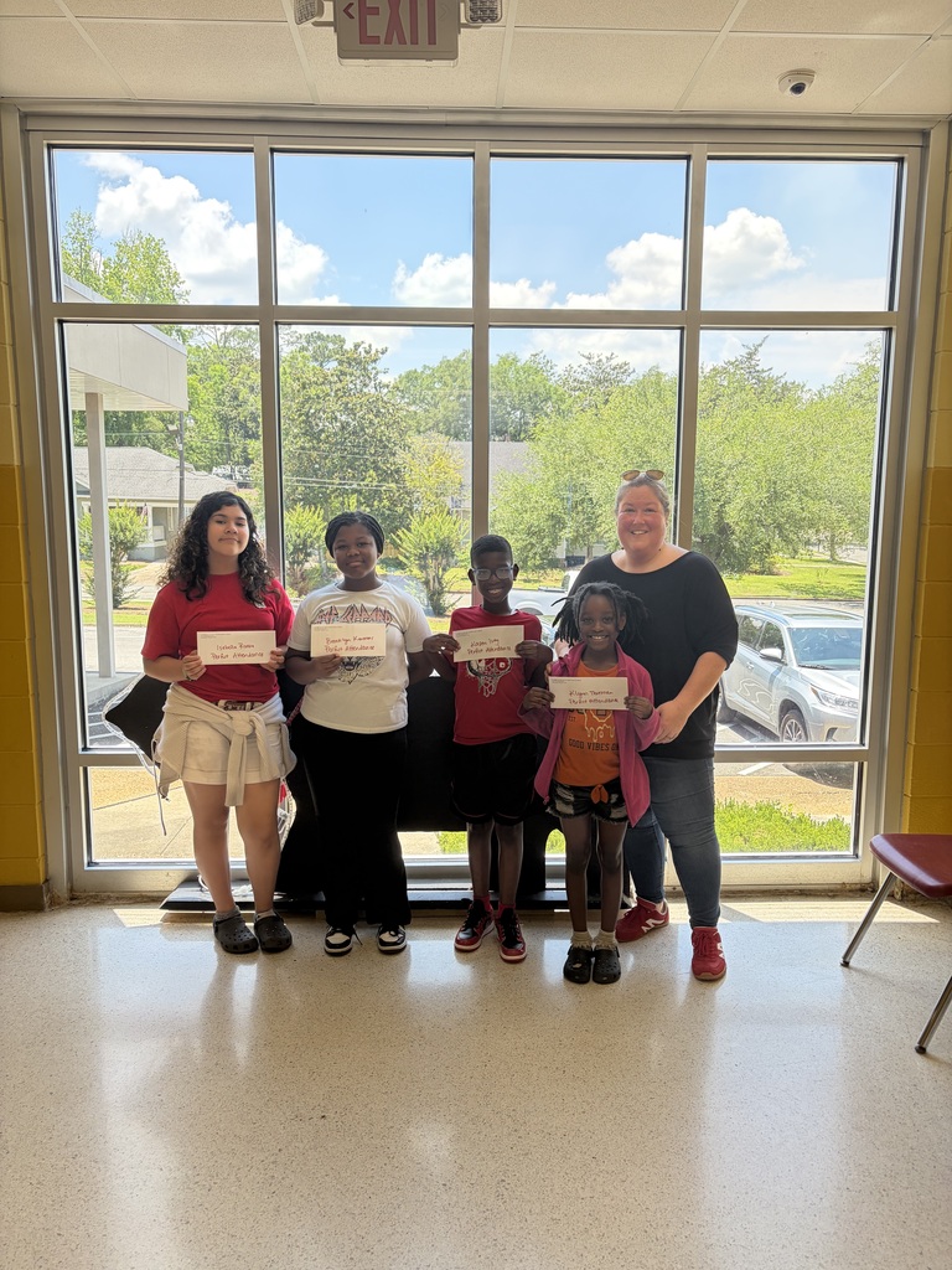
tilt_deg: -8.2
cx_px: 476
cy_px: 635
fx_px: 953
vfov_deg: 67.3
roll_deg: -0.6
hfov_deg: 53.1
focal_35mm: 26
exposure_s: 1/185
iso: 50
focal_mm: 5.96
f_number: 1.6
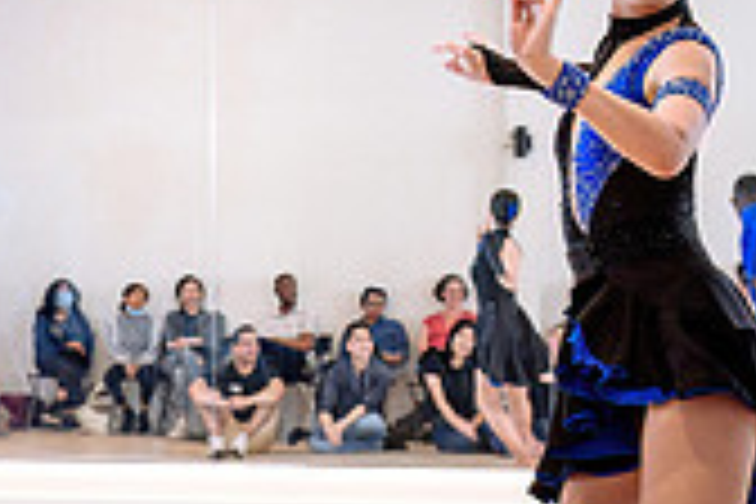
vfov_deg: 12.0
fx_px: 2394
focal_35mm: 114
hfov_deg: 17.9
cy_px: 322
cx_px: 294
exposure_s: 1/250
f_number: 2.8
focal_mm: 30
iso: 1600
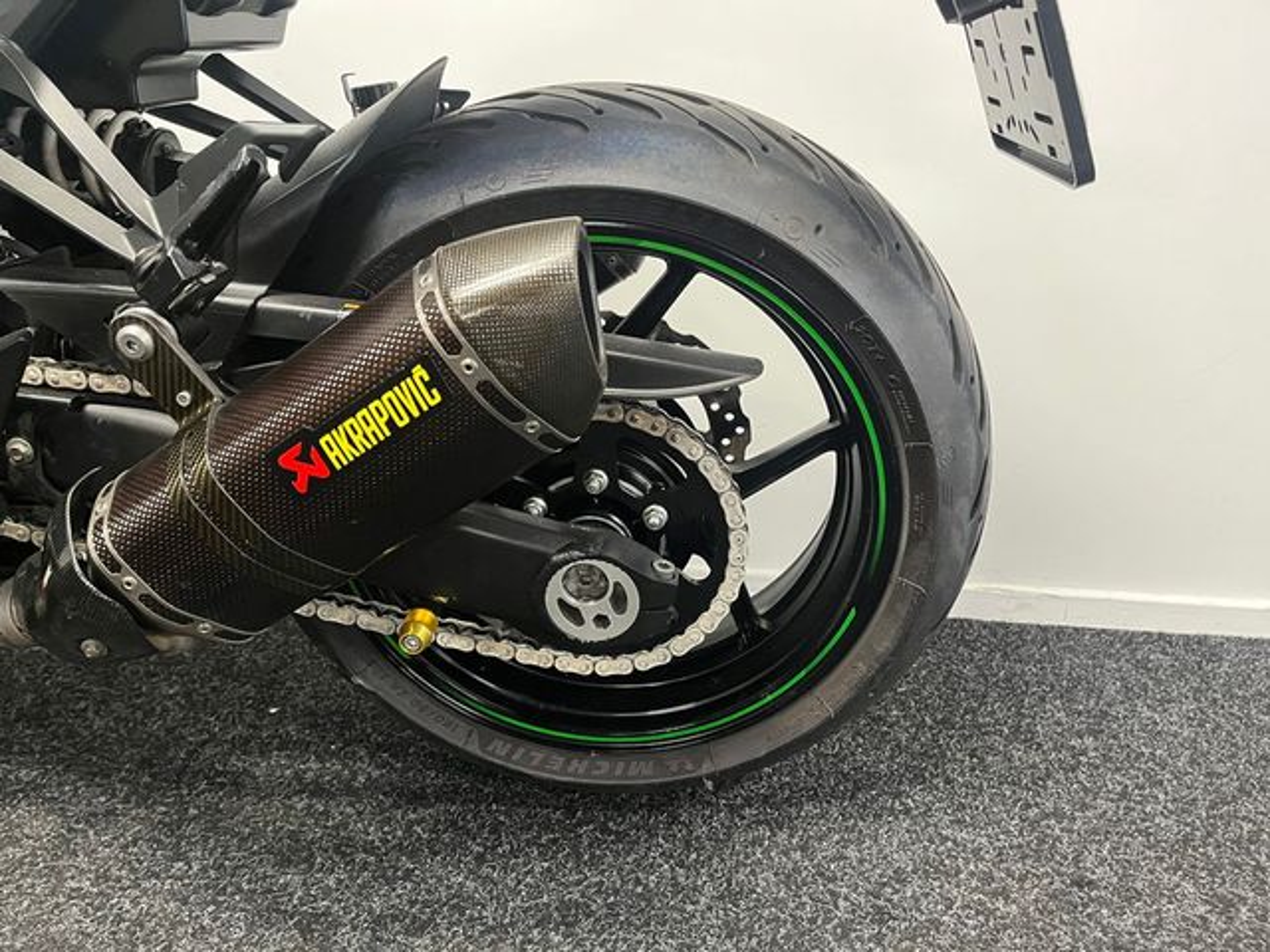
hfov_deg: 67.3
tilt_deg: -17.5
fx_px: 954
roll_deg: -1.9
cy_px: 476
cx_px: 635
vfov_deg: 53.1
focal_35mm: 26
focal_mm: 5.1
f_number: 1.6
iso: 400
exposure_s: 1/50
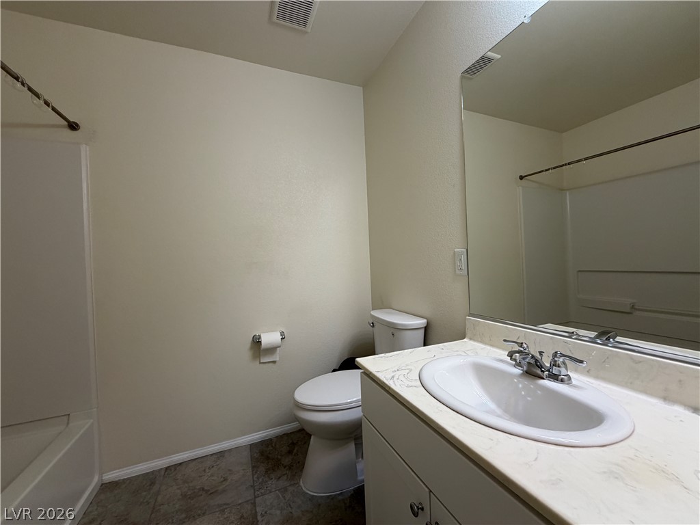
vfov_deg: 85.7
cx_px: 350
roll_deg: +1.5
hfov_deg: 102.1
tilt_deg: -0.6
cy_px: 262
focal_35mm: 14
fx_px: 283
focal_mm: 2.22
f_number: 2.2
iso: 160
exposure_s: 1/120
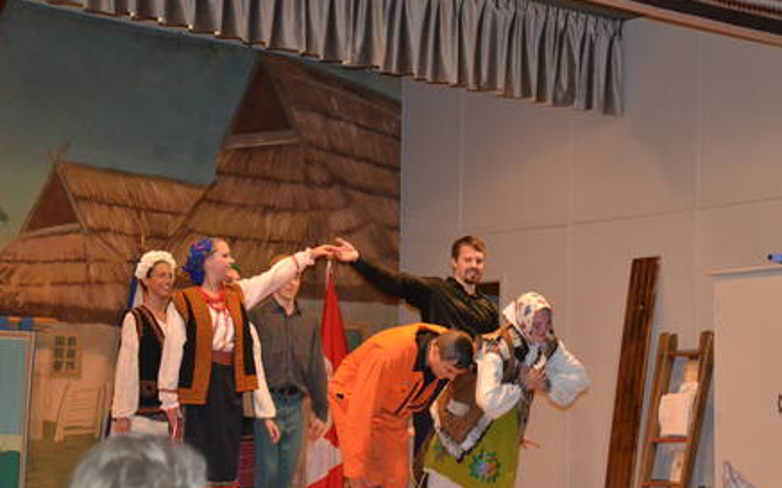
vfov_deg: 14.4
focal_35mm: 91
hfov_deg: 22.8
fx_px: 1939
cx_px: 429
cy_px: 290
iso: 3200
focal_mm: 52
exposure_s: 1/60
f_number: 5
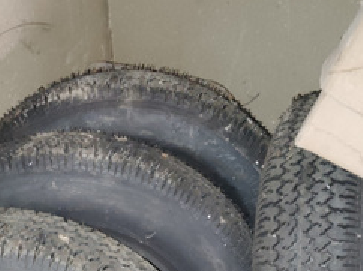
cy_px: 284
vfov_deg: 23.9
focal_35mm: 58
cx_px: 113
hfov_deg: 32.9
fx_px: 608
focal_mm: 4.22
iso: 3584
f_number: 1.8
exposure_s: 1/15
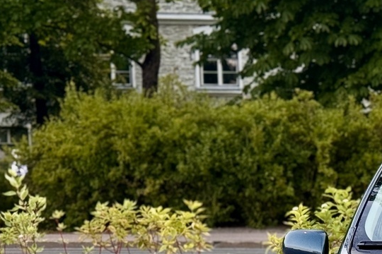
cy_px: 375
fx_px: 1570
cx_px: 538
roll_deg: +0.3
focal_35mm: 148
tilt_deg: -6.7
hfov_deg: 13.2
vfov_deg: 9.0
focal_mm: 6.76
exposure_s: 1/60
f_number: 1.78
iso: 200
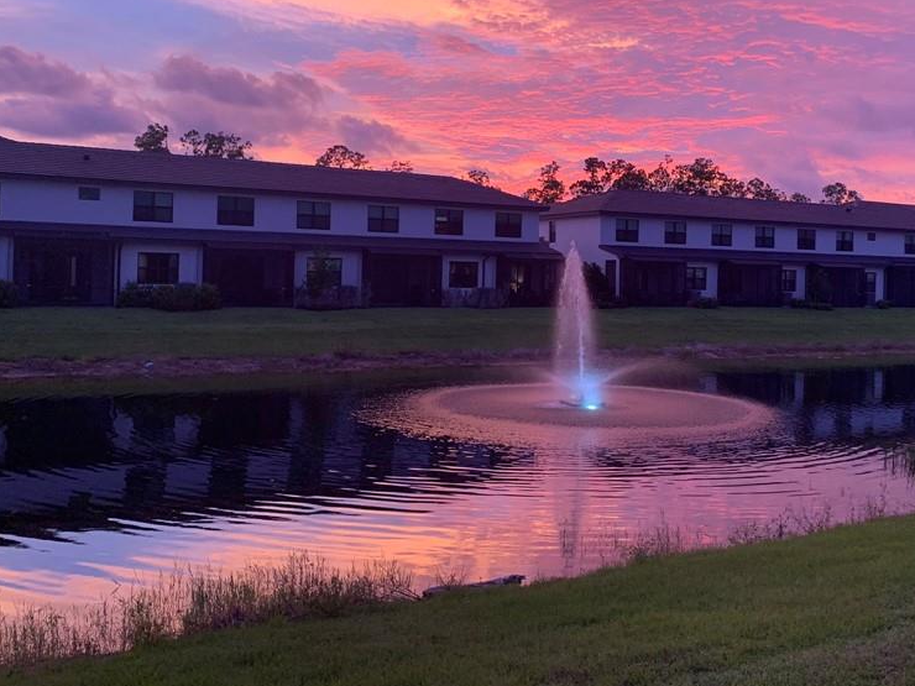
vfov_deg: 39.5
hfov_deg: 51.1
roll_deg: -1.0
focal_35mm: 36
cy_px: 269
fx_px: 952
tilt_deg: +0.2
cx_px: 529
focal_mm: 4.25
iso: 100
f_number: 1.8
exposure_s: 1/75
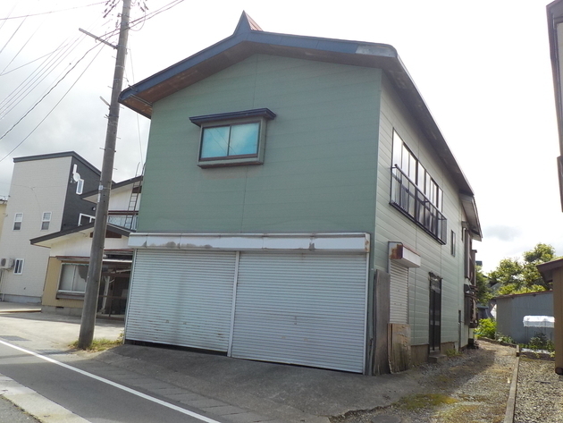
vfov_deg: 46.8
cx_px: 282
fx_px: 488
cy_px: 212
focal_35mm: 30
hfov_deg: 59.9
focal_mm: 4.1
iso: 125
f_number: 3.3
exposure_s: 1/800
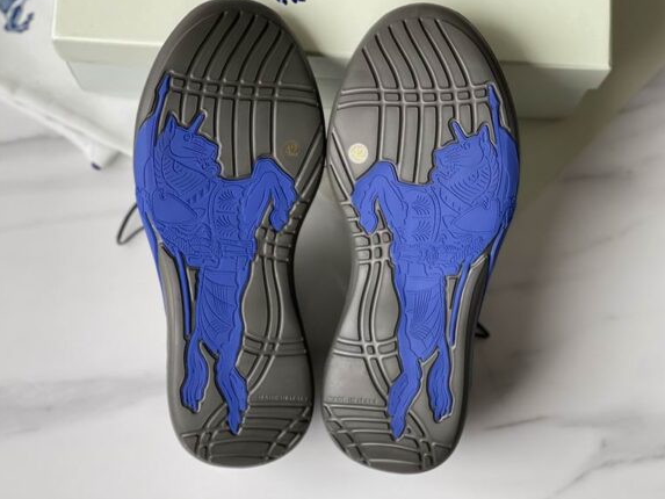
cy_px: 239
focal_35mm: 67
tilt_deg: -75.8
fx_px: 1287
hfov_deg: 29.0
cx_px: 327
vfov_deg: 21.9
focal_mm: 7.5
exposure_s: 1/121
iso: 100
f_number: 2.2
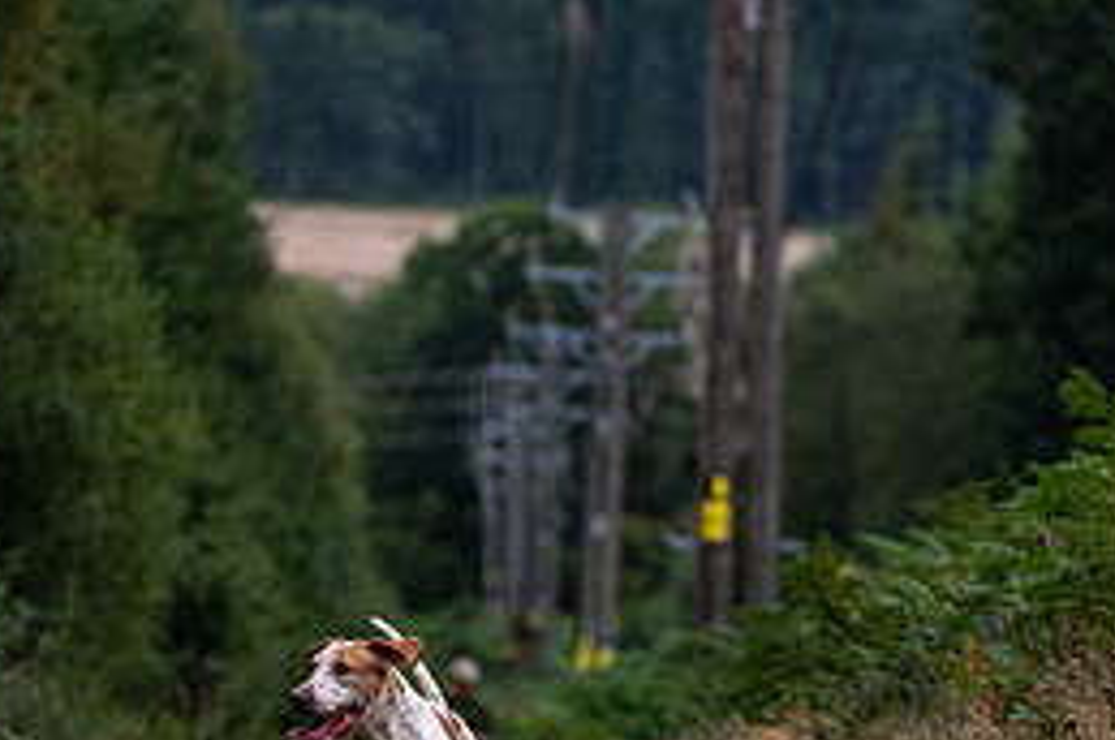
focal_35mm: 448
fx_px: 13858
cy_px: 757
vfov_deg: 3.1
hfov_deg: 4.6
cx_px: 426
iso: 2200
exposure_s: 1/800
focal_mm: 200
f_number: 5.6
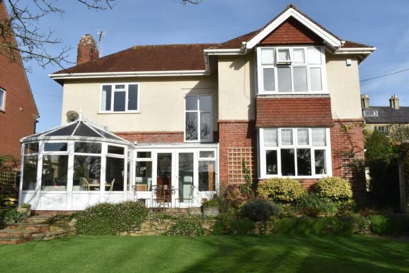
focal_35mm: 32
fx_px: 358
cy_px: 136
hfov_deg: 59.5
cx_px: 204
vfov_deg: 41.8
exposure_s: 1/60
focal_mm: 21
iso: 100
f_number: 22
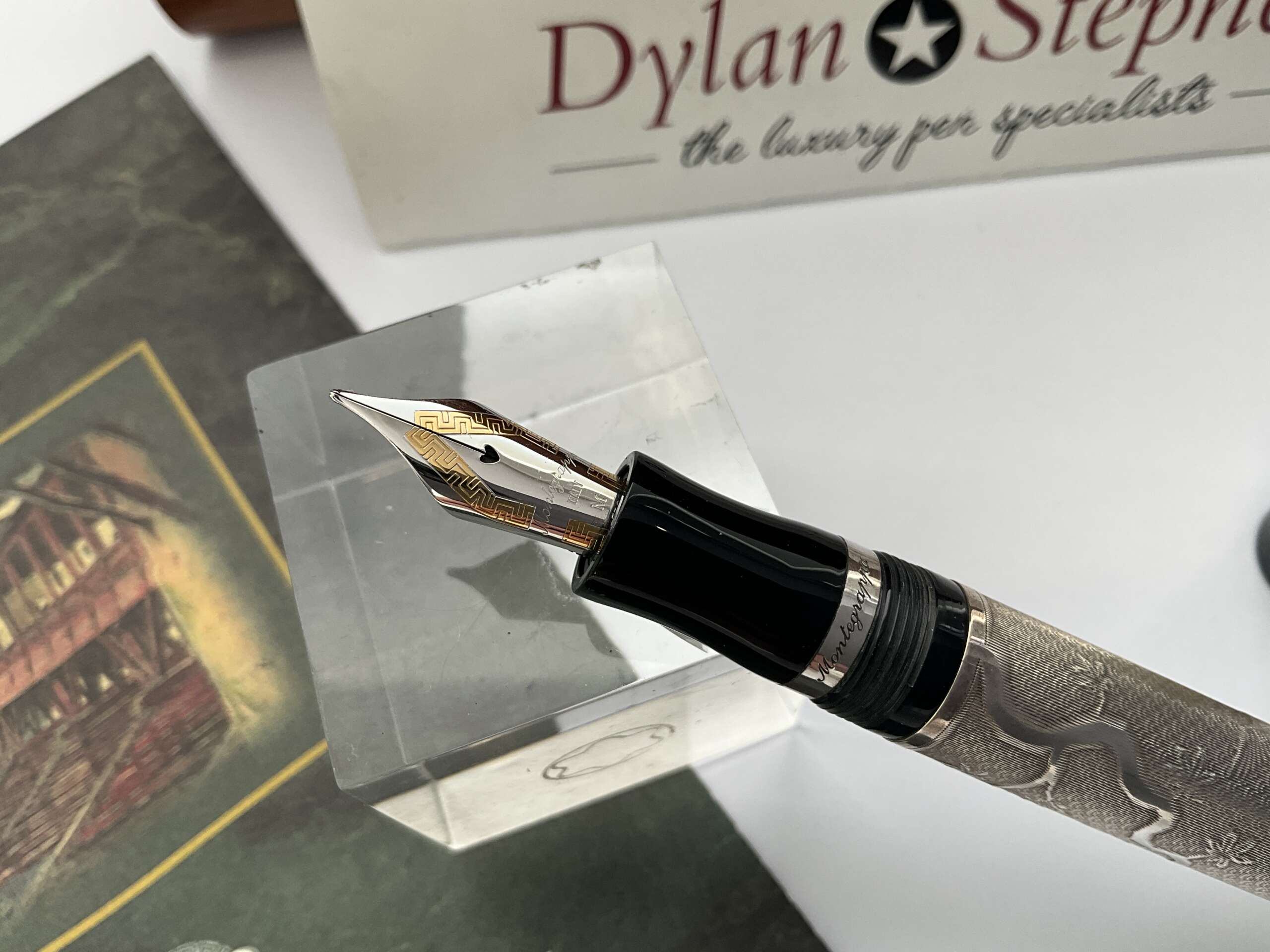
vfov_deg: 48.2
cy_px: 476
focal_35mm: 29
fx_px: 1064
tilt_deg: -66.3
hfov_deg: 61.7
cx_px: 635
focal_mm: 3
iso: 32
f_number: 1.8
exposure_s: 1/100
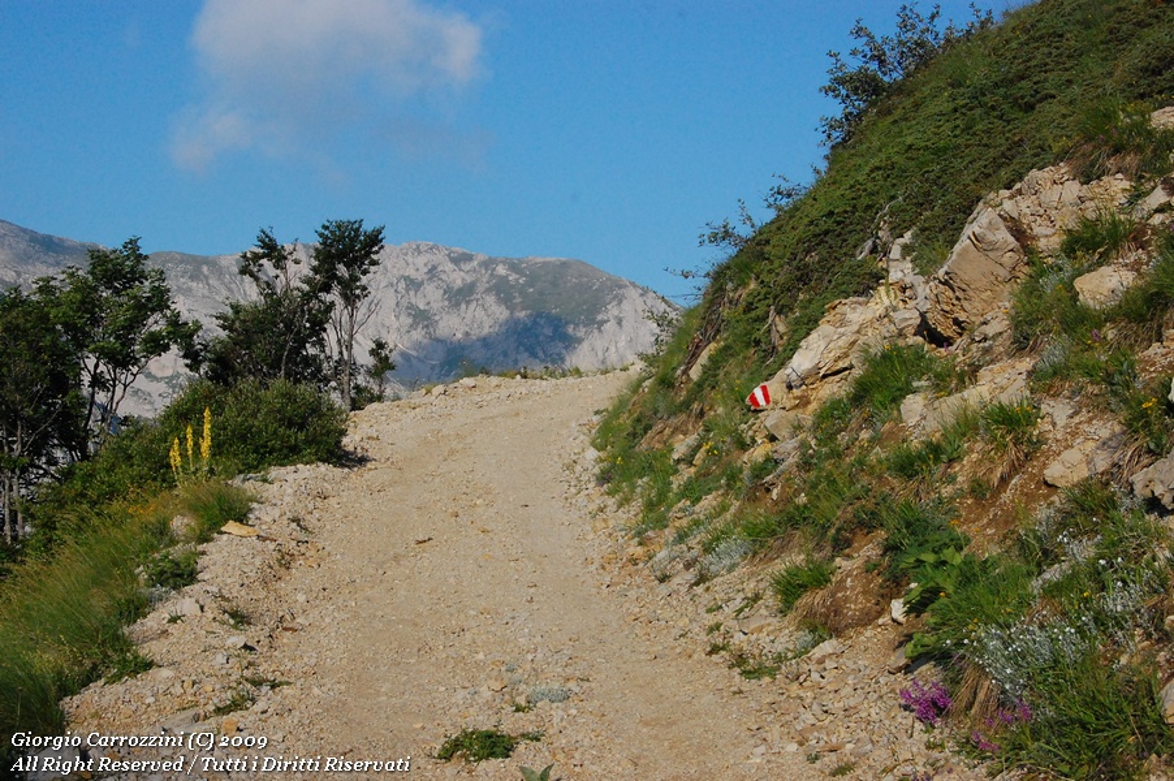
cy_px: 390
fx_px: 2053
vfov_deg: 21.5
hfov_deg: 31.9
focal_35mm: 63
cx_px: 587
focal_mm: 42
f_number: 13
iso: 1600
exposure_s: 1/2000
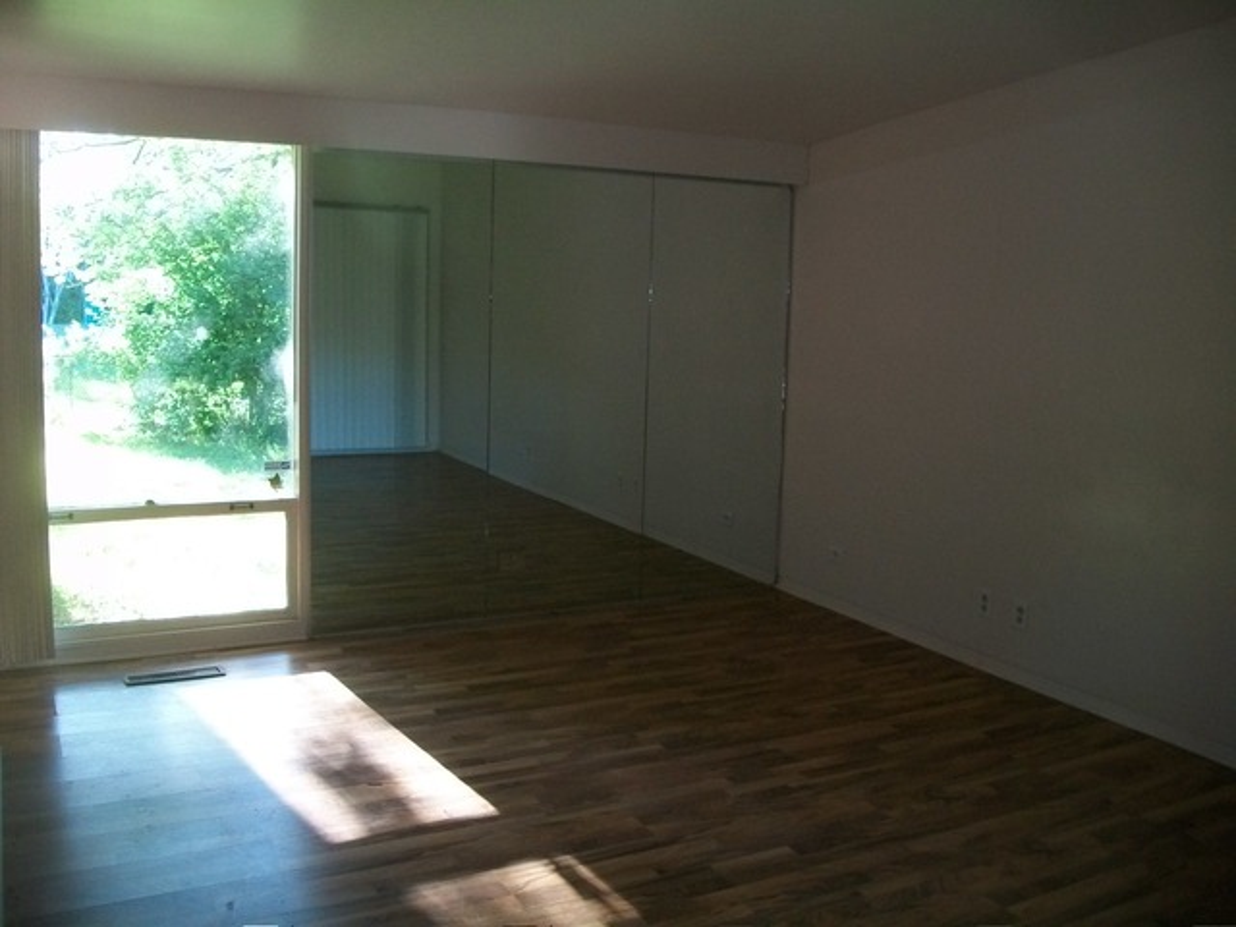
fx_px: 1143
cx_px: 618
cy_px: 464
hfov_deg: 56.8
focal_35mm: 32
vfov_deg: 44.2
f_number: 2.9
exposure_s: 1/30
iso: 160
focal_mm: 5.7
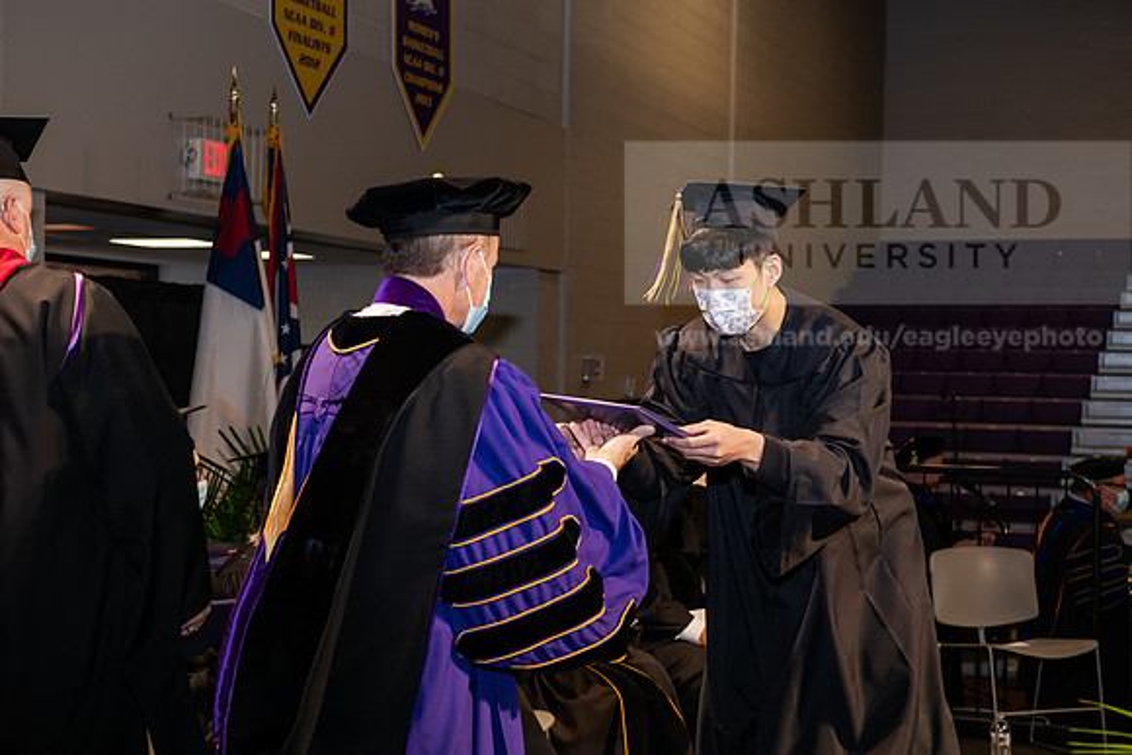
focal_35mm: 62
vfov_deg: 21.9
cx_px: 566
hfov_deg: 32.4
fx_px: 1950
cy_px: 378
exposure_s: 1/200
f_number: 6.3
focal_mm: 62
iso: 1600
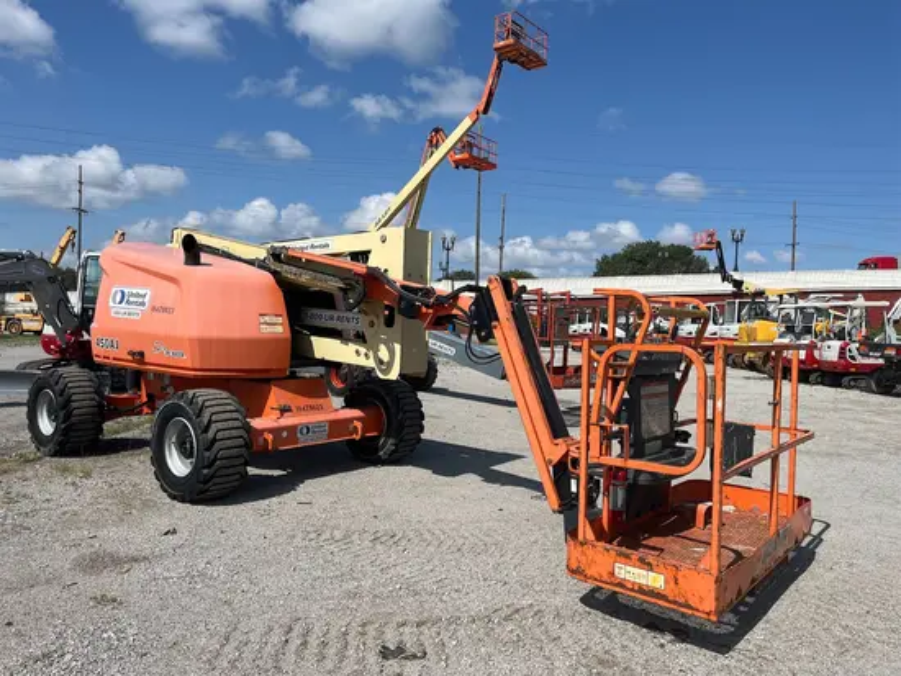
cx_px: 450
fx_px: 677
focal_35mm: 26
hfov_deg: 67.3
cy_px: 338
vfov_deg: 53.1
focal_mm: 5.1
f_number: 1.6
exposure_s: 1/5848
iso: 50
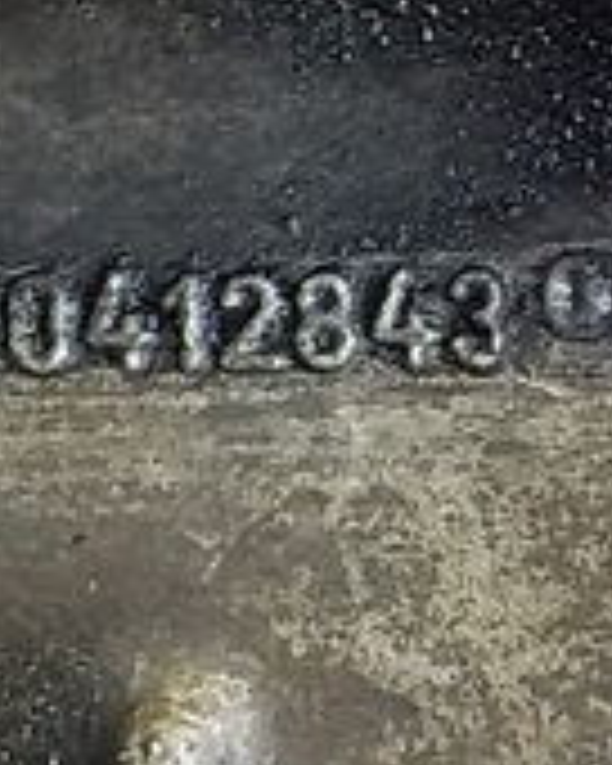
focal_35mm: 110
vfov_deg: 17.3
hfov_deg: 13.3
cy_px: 171
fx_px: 2491
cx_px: 900
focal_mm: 4.1
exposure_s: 1/40
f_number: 3.3
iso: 800
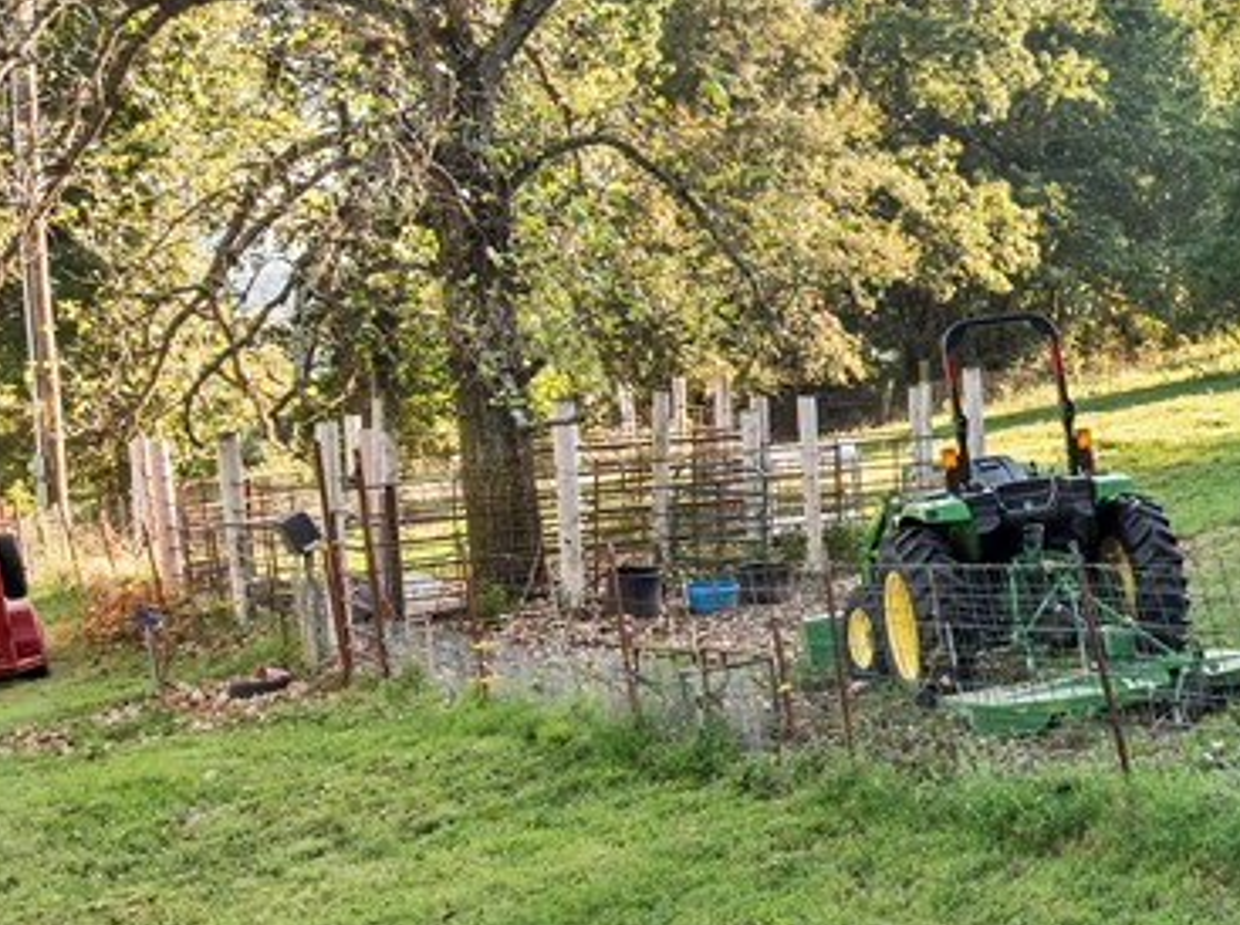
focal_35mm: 67
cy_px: 449
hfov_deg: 24.8
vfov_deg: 21.9
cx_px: 1659
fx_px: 2396
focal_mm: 12.29
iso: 380
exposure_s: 1/500
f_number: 2.8
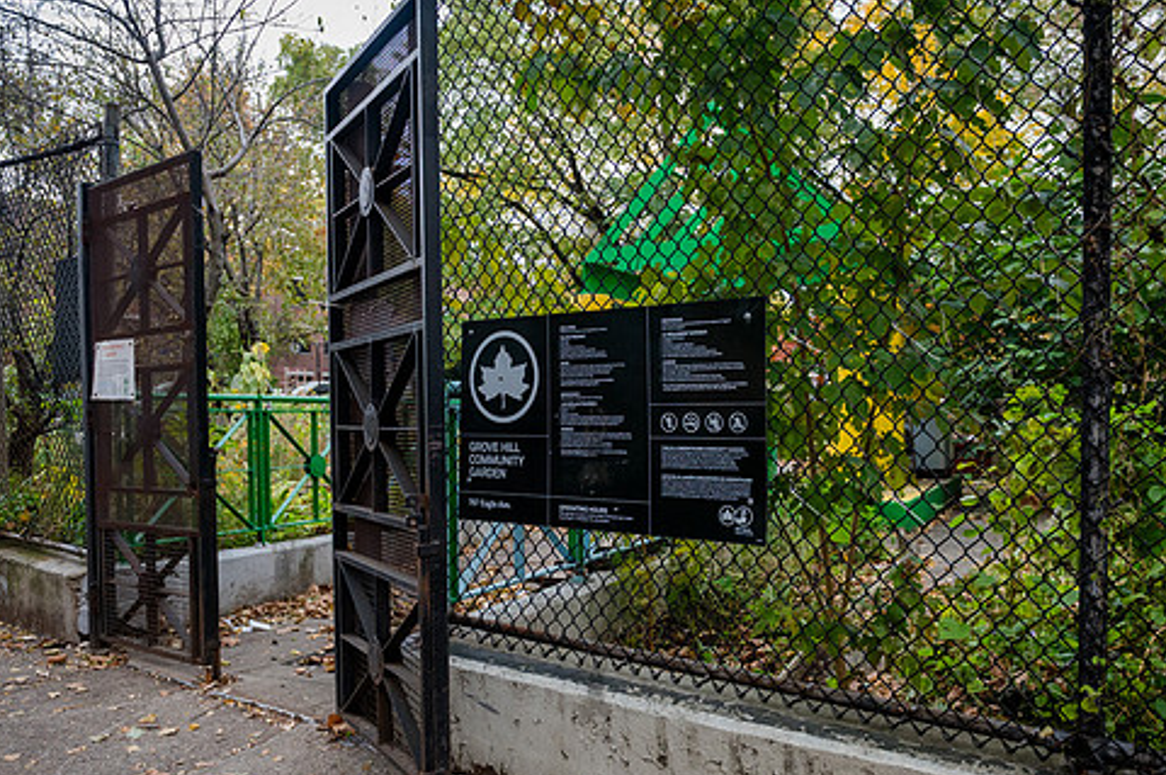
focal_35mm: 29
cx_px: 593
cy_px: 442
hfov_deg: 63.7
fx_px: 938
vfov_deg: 44.8
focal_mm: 24
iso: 2000
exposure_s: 1/1000
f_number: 4.5
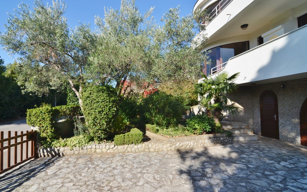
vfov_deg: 66.4
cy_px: 99
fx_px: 147
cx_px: 148
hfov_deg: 92.6
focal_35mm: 18
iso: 140
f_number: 8
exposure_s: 1/250
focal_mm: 11
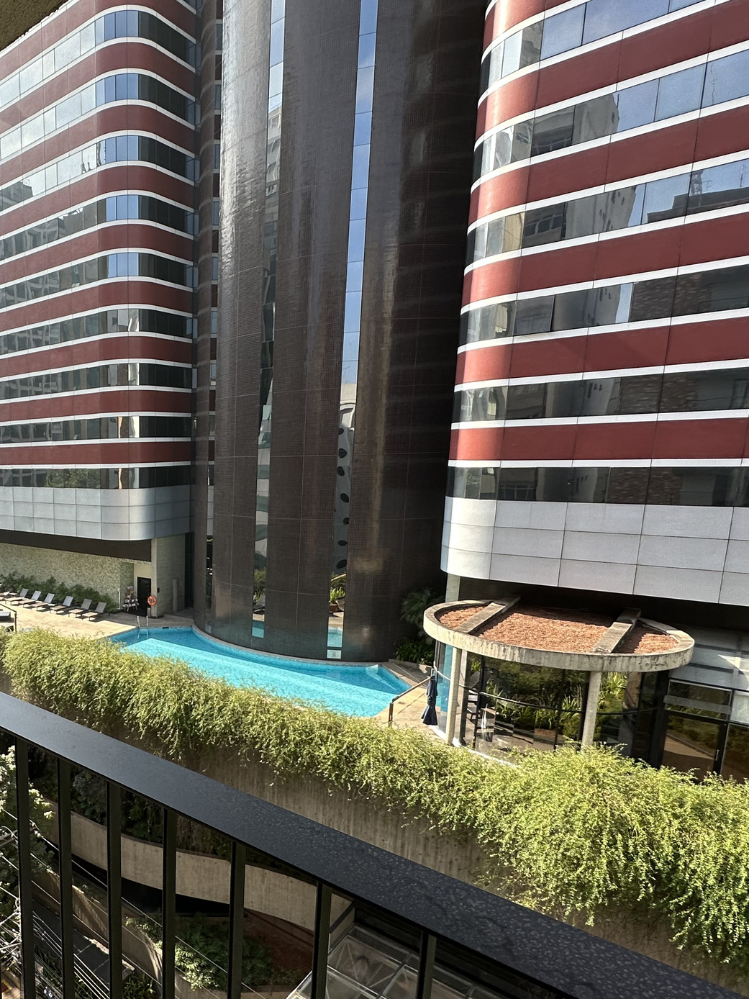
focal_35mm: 23
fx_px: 664
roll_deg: +1.1
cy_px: 576
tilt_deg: -9.6
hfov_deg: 50.9
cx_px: 53
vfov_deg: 73.5
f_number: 2.2
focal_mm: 2.22
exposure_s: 1/347
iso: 40
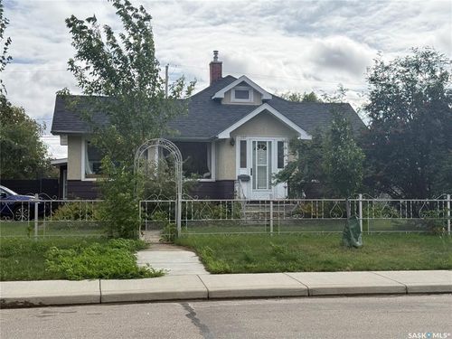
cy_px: 170
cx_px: 226
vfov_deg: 30.3
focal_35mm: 48
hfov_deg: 39.7
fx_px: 627
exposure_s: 1/5208
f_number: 1.78
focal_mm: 6.76
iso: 80
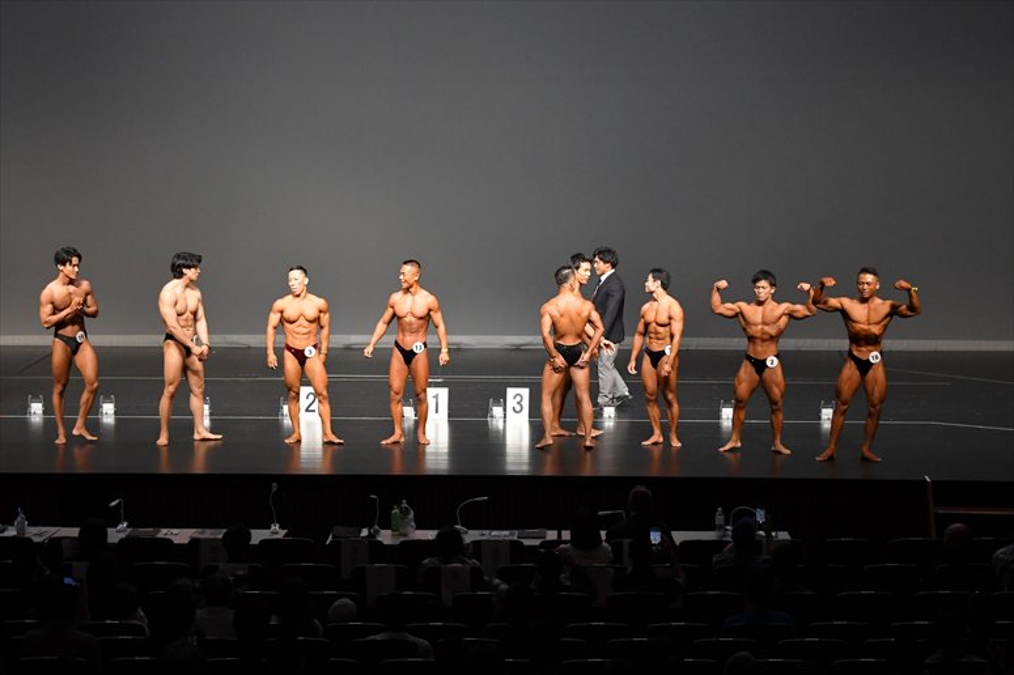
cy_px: 338
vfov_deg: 14.1
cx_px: 507
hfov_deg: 21.0
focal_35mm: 97
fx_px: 2731
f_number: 5.6
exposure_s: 1/400
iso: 4000
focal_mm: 65
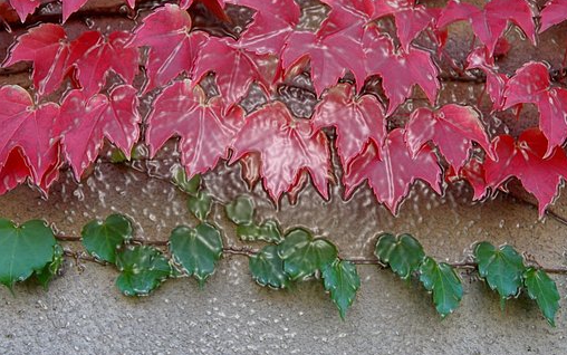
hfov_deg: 52.7
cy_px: 169
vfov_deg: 34.5
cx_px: 285
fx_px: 572
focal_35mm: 37
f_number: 5.6
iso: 400
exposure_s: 1/80
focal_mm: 24
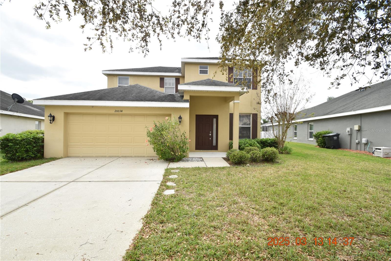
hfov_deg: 100.4
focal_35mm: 15
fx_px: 163
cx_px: 196
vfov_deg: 77.3
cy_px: 130
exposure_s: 1/250
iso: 200
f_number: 8
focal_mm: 10
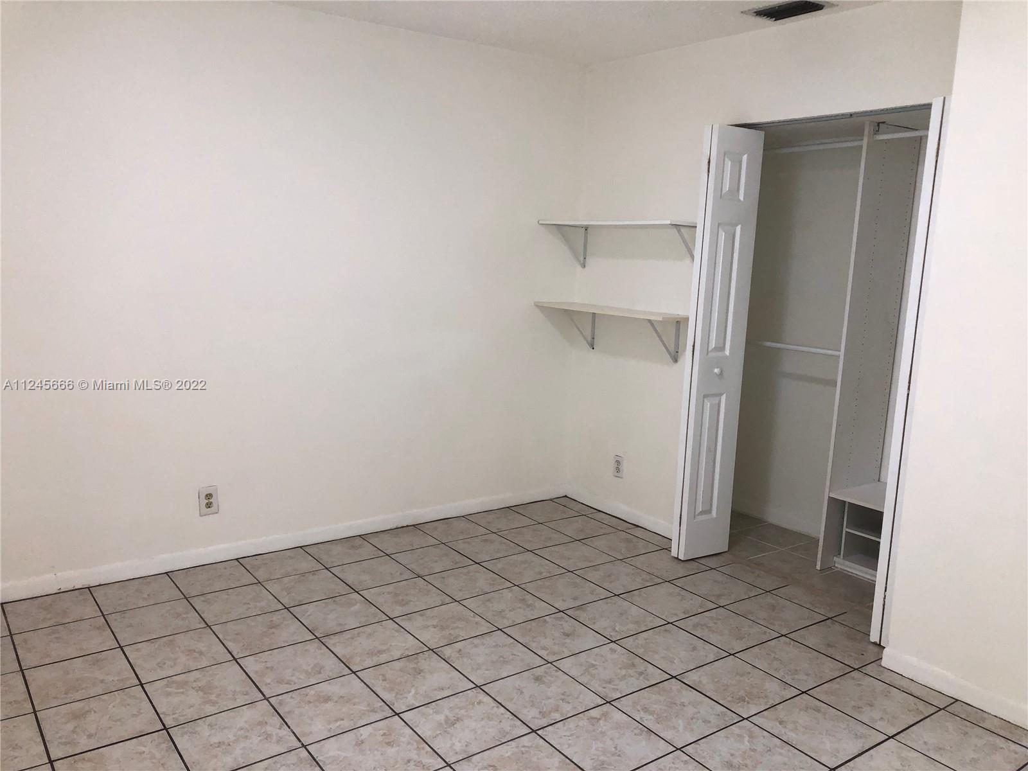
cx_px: 514
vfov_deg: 49.7
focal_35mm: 28
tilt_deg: -8.1
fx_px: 832
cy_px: 386
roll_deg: -2.3
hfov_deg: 63.4
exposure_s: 1/120
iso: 100
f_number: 1.8
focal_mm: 3.99
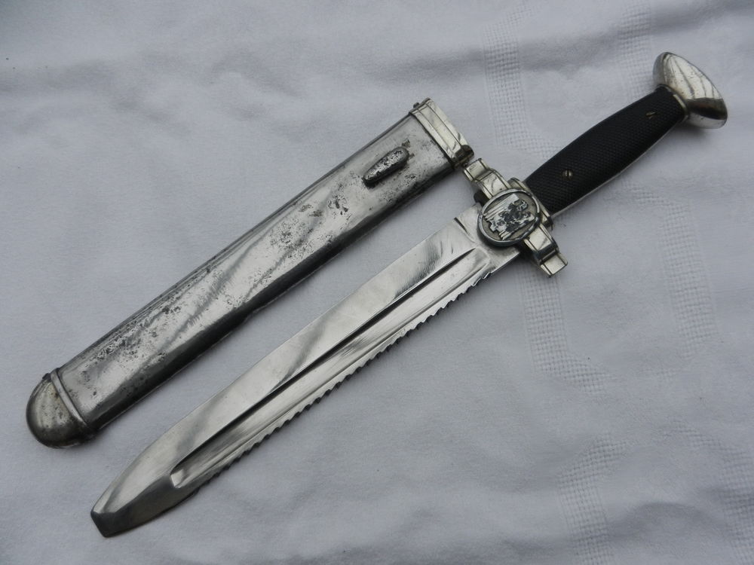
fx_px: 545
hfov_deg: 69.4
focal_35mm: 25
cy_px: 282
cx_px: 377
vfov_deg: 54.9
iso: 200
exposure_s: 1/250
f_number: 3.5
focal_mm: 4.5
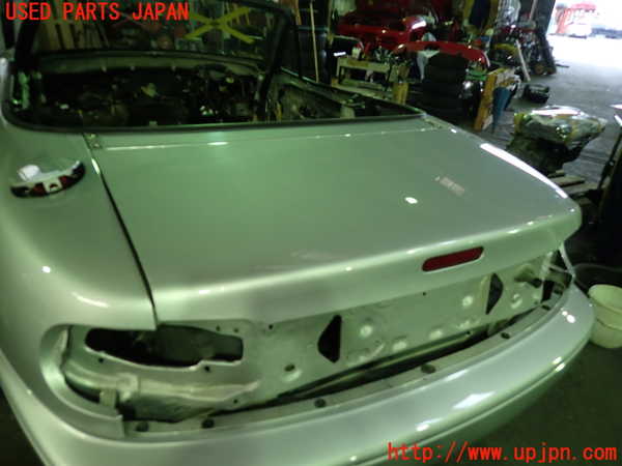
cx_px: 311
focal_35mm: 25
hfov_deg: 69.4
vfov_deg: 54.9
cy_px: 233
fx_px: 449
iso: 200
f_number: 2
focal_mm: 4.5
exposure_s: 1/30
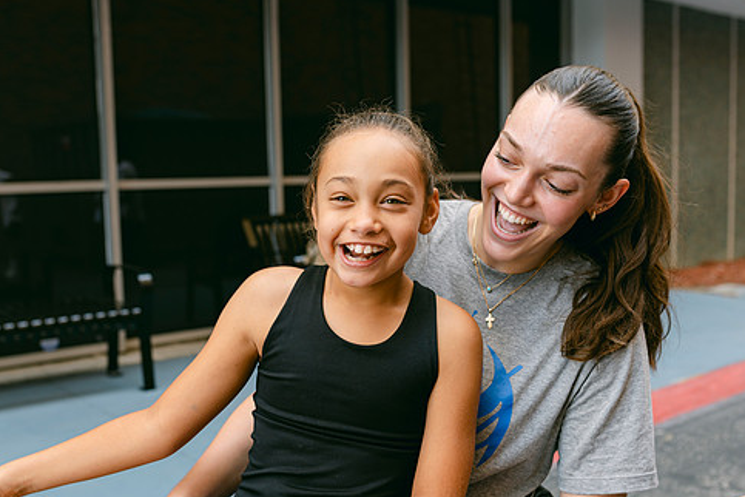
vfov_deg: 31.9
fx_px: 869
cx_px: 384
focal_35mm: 42
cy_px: 255
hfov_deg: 46.4
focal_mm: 35
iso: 250
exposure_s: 1/125
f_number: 4
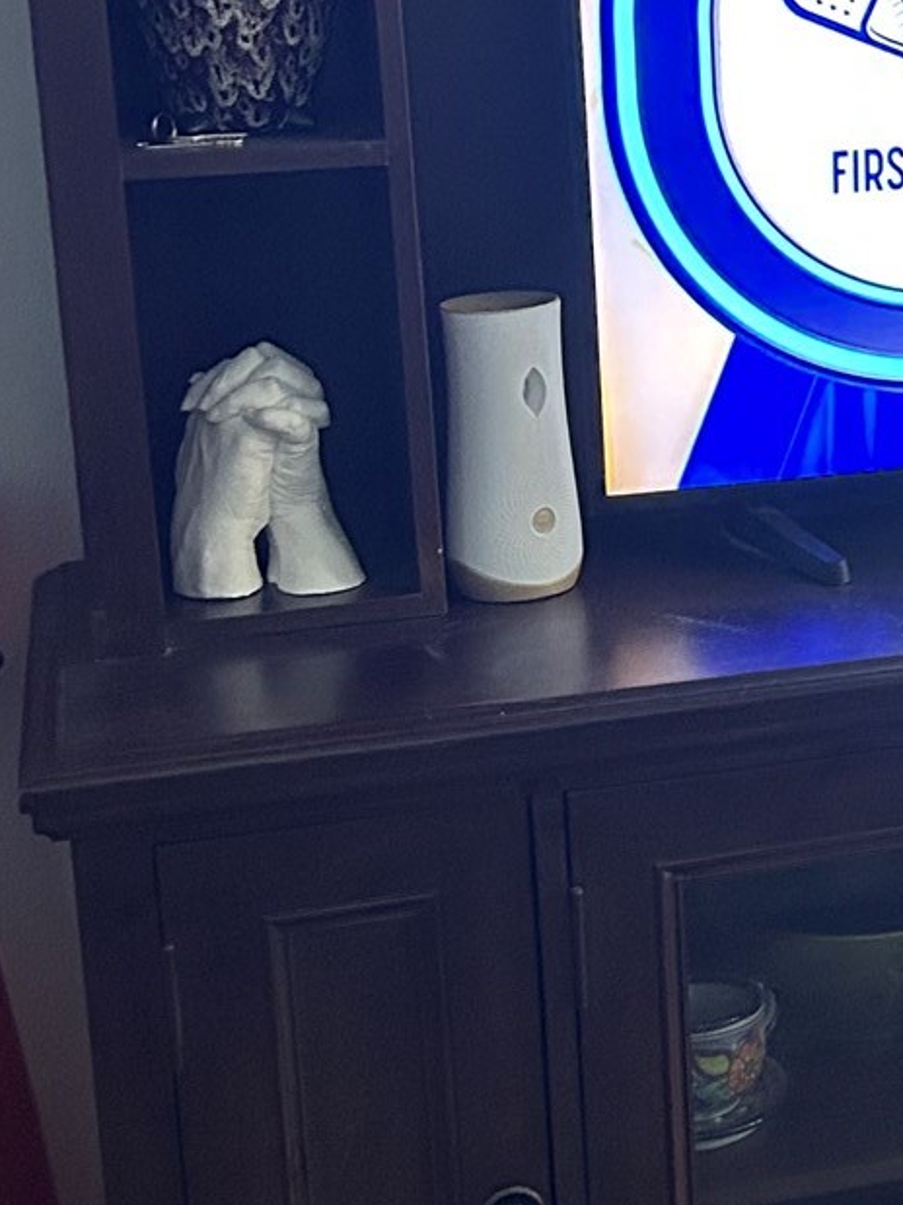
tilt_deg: -13.5
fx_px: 2992
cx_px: 1244
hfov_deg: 16.1
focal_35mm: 86
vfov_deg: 22.6
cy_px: 358
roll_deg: +0.8
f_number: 1.5
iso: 400
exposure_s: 1/60
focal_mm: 5.7
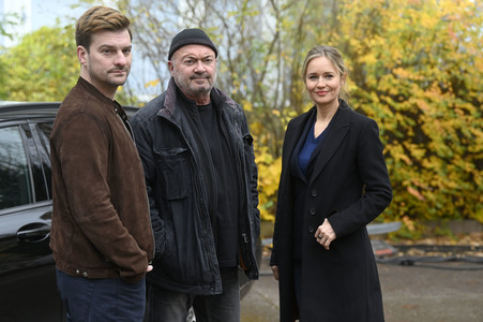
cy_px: 161
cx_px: 242
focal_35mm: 98
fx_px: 1314
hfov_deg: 20.8
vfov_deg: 13.9
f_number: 4
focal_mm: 98
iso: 1250
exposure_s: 1/1000
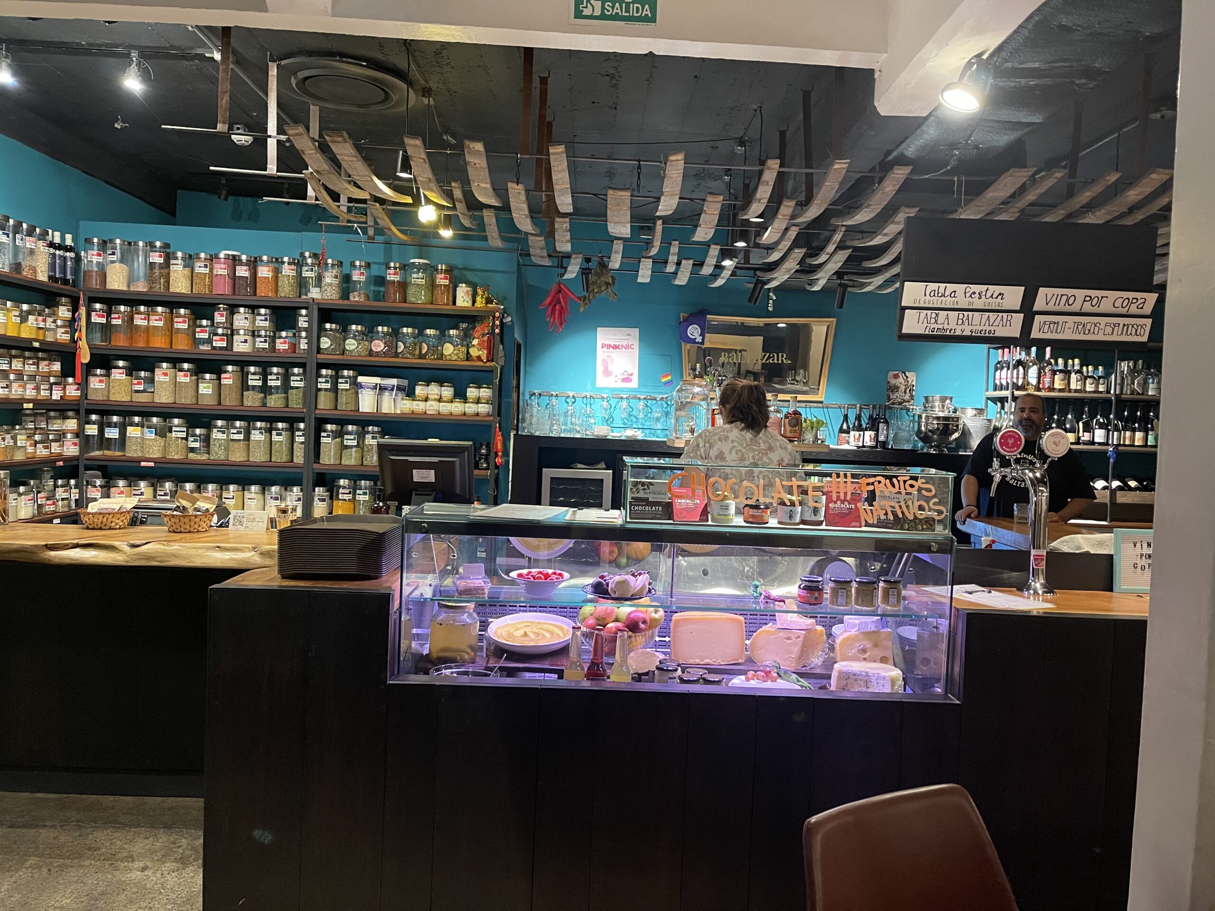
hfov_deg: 67.3
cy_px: 456
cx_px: 608
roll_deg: -2.4
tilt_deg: -4.2
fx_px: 913
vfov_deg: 53.1
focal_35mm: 26
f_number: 1.6
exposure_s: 1/50
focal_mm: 5.1
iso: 500
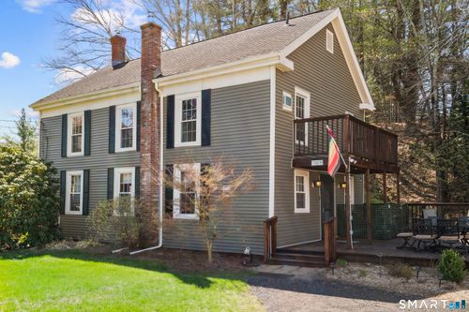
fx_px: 430
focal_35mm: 33
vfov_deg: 39.9
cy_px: 156
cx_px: 234
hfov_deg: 57.2
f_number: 9
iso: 250
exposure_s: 1/15
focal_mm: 33
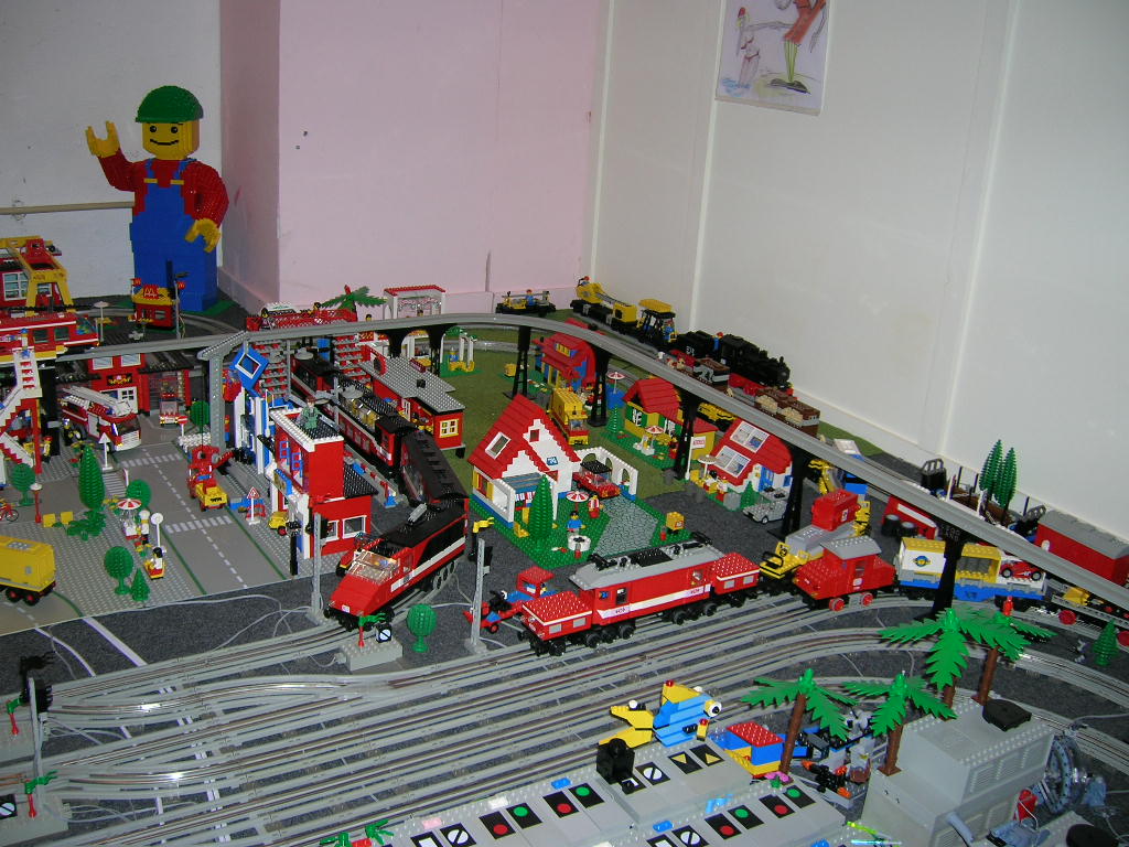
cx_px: 564
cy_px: 424
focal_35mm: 34
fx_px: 1109
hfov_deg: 54.0
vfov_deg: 41.8
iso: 50
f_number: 2.9
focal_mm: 5.7
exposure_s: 1/60.1
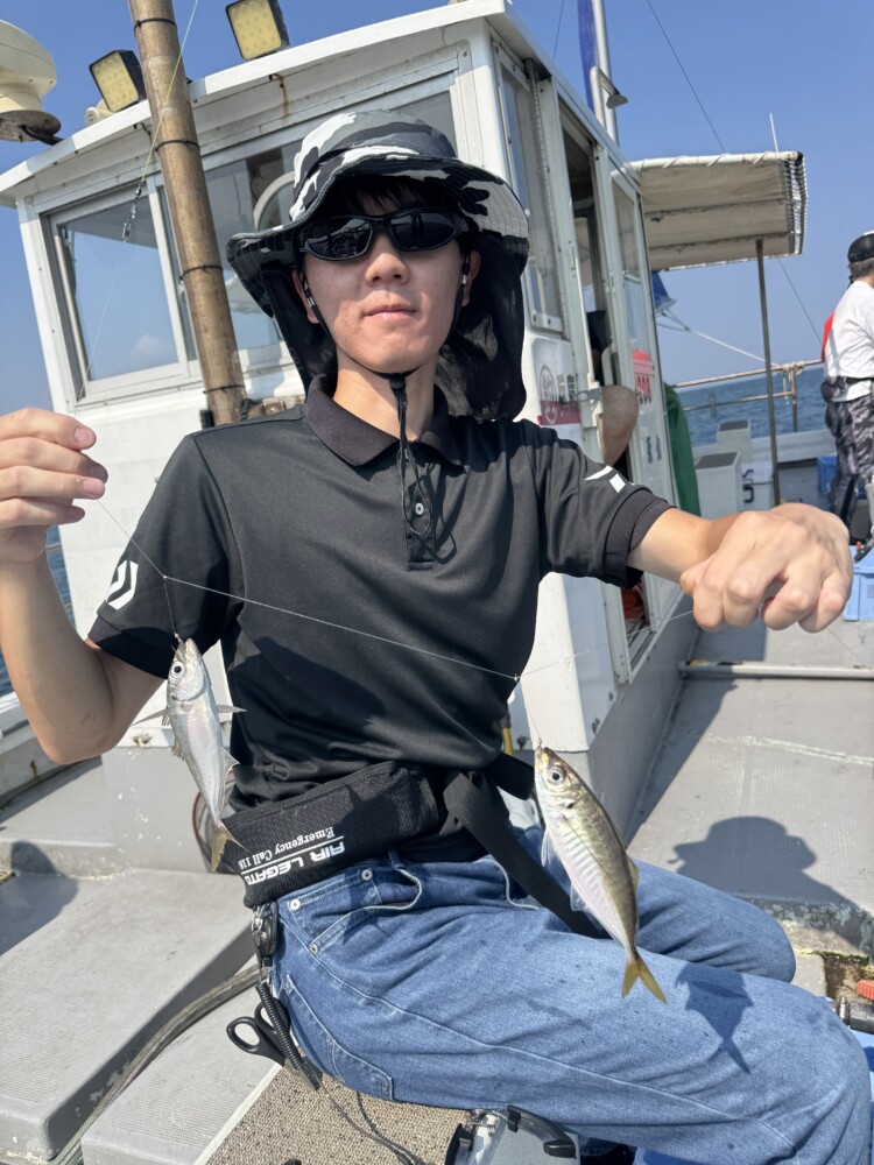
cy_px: 582
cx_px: 437
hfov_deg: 56.8
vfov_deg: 71.6
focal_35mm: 24
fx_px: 808
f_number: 1.78
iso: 80
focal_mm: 6.76
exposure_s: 1/3802
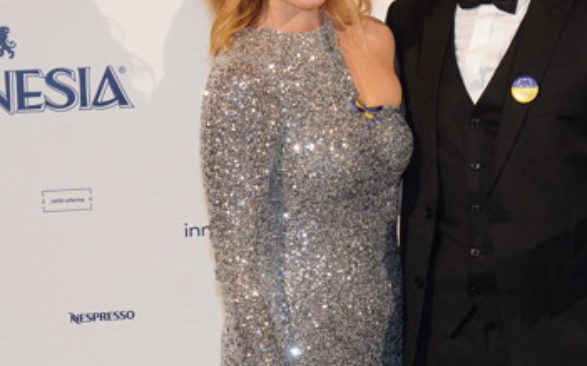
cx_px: 455
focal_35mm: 122
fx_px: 1951
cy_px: 145
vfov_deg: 10.7
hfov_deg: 17.0
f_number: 6.3
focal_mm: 61
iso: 2000
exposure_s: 1/200
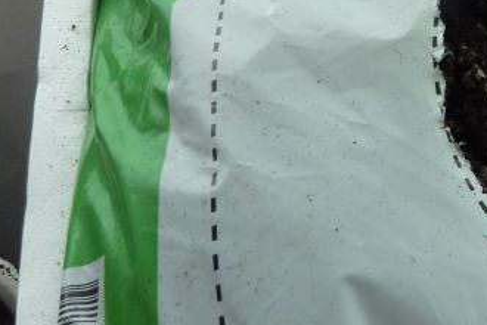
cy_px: -106
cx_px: 506
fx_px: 852
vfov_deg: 19.7
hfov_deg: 29.4
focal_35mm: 63
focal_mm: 4.1
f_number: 4
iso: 250
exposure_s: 1/250
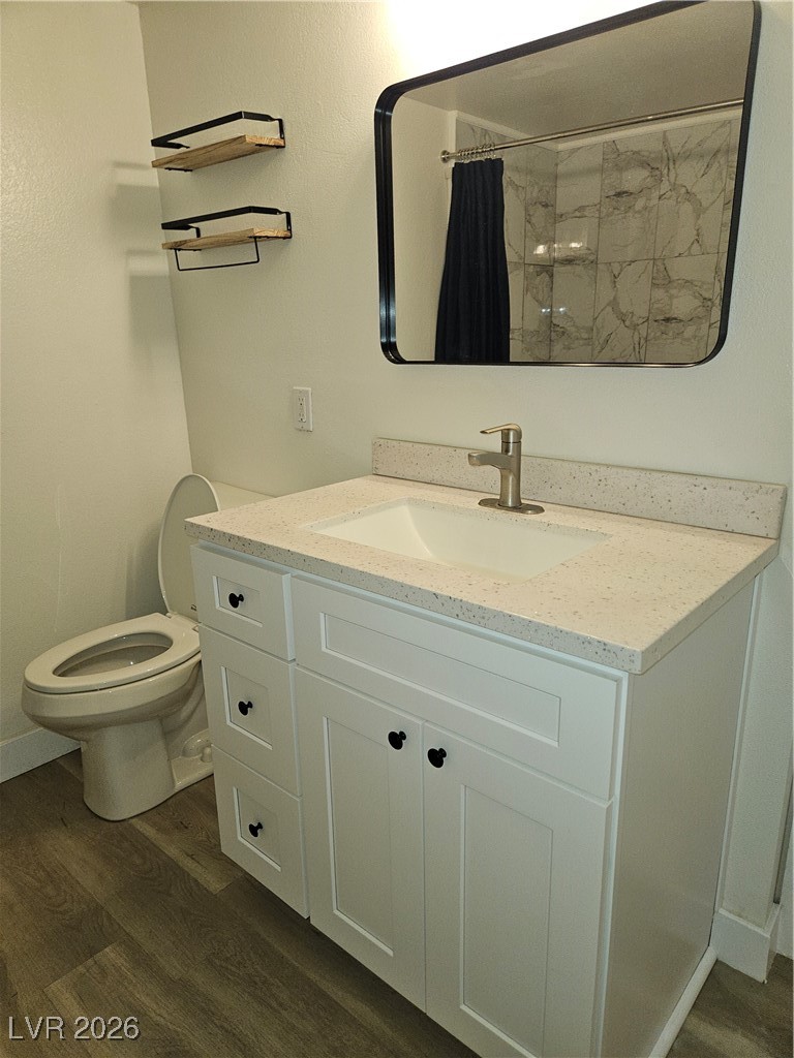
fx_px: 703
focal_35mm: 23
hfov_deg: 58.9
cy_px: 529
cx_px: 397
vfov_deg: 73.9
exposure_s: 1/60
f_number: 1.8
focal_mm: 5.4
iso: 80
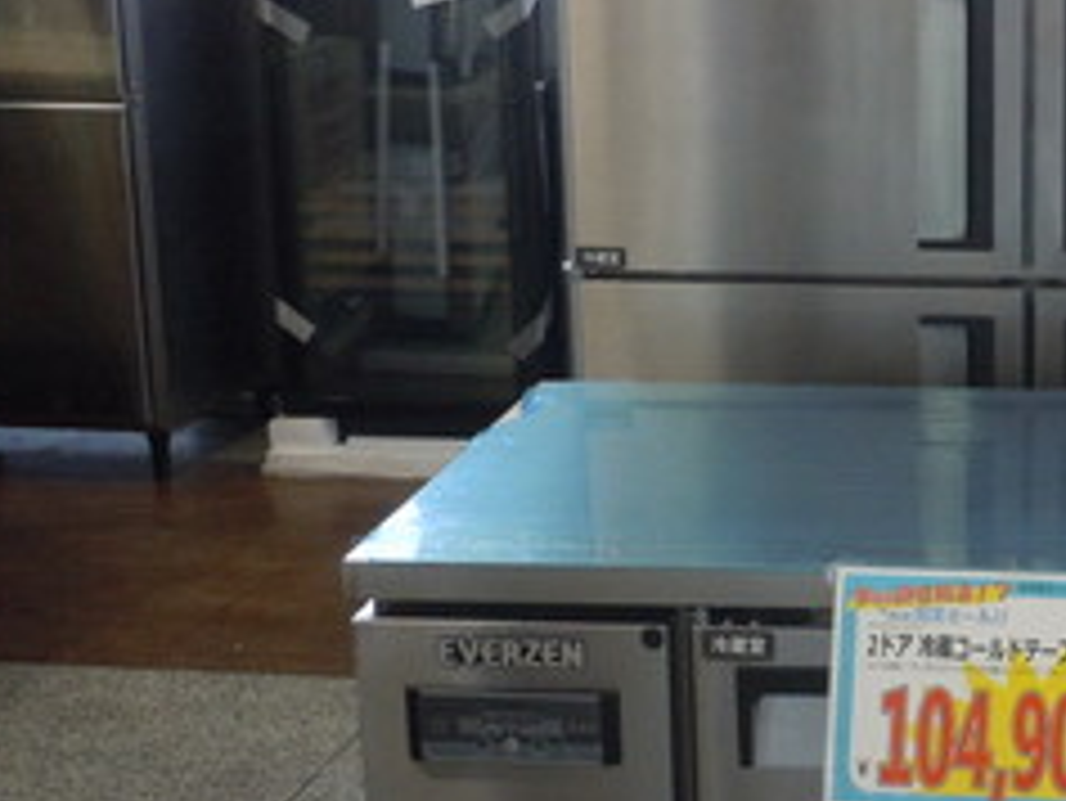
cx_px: 1062
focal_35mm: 59
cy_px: 263
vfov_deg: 24.7
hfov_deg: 30.4
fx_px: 1818
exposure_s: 1/60
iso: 400
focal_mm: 5
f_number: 3.7
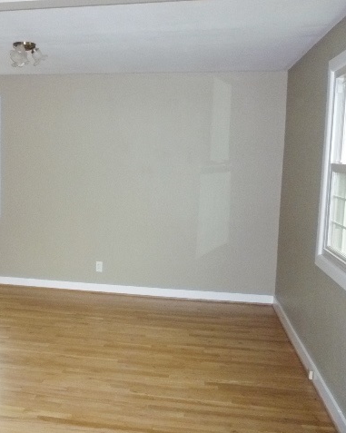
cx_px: 84
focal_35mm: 38
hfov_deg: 38.1
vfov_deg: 48.0
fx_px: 487
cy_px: 217
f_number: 3.3
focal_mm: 5.2
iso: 500
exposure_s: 1/30
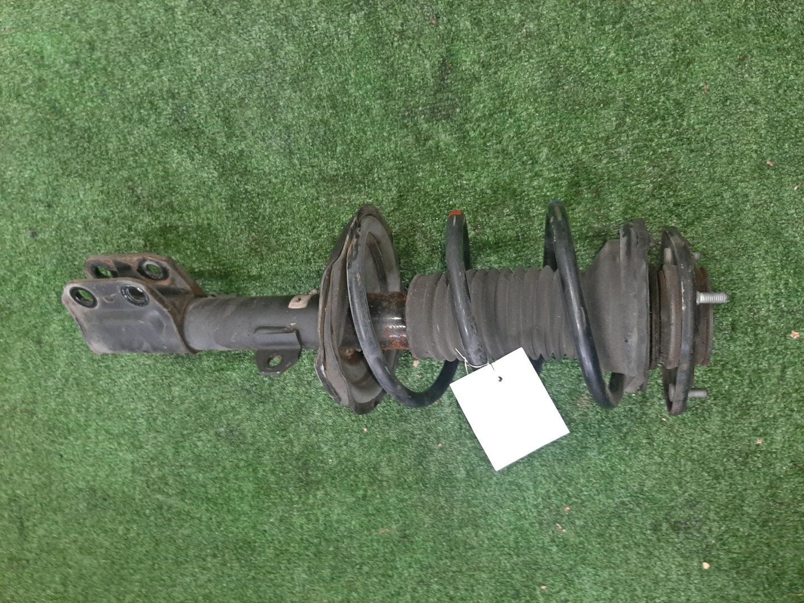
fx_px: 604
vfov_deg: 53.1
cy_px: 302
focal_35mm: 26
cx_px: 402
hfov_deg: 67.3
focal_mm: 3.93
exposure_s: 1/33
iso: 176
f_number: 1.7
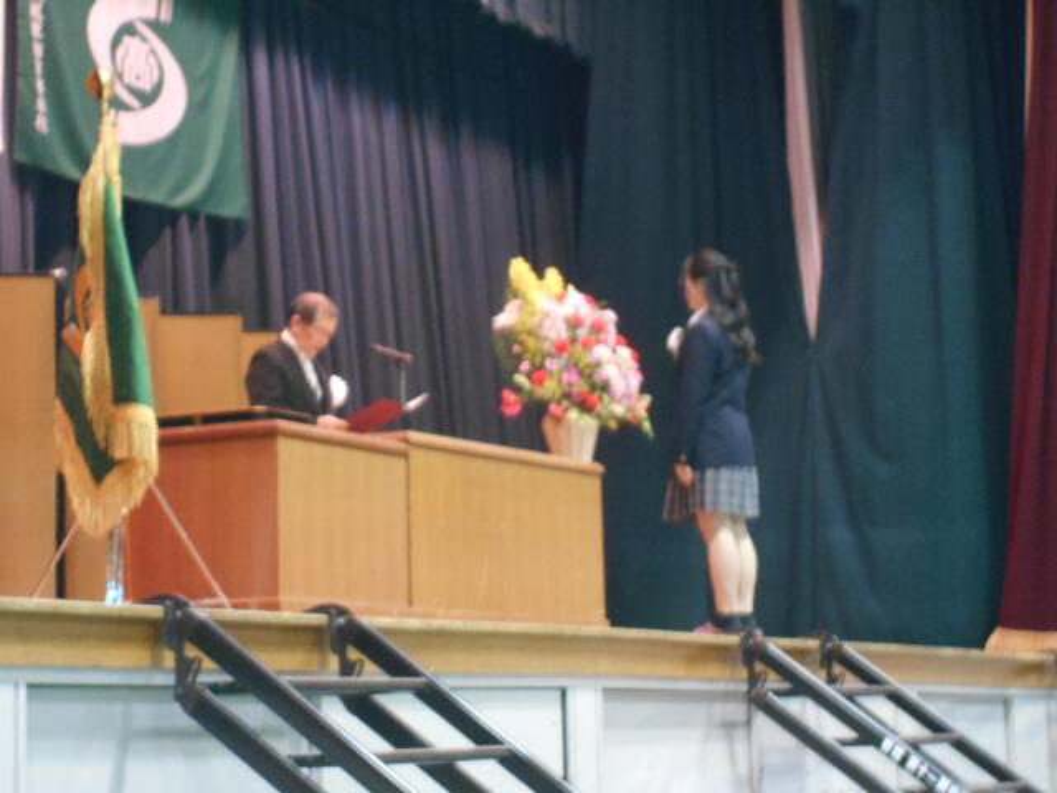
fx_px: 3023
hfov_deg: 19.8
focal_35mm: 99
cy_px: 396
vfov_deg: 14.9
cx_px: 528
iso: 800
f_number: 5.5
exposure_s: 1/5
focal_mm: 17.6
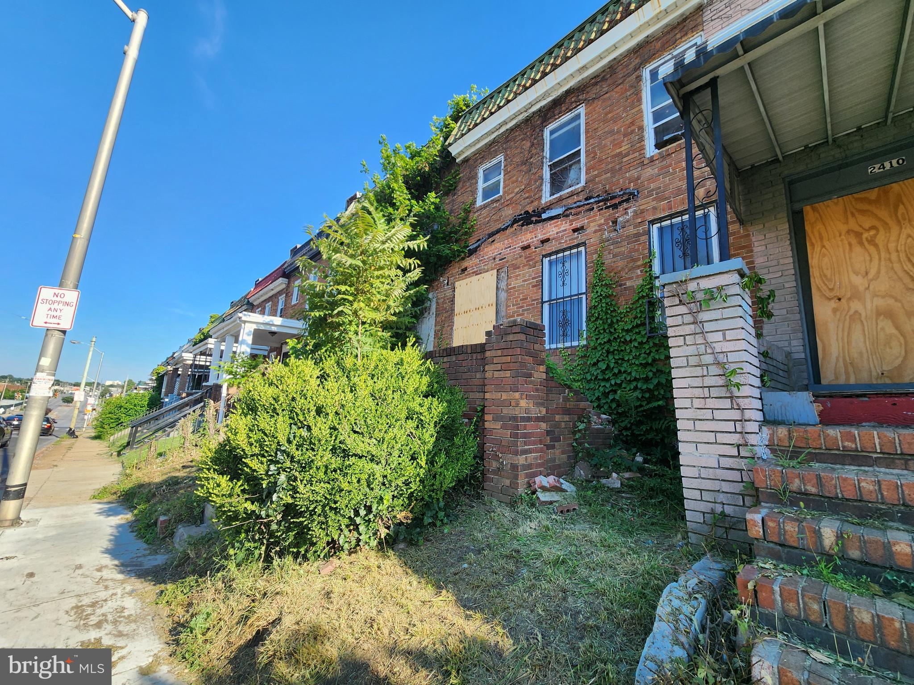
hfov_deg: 106.2
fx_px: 343
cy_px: 342
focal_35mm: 13
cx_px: 457
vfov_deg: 89.9
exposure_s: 1/715
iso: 50
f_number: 2.2
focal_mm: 2.2
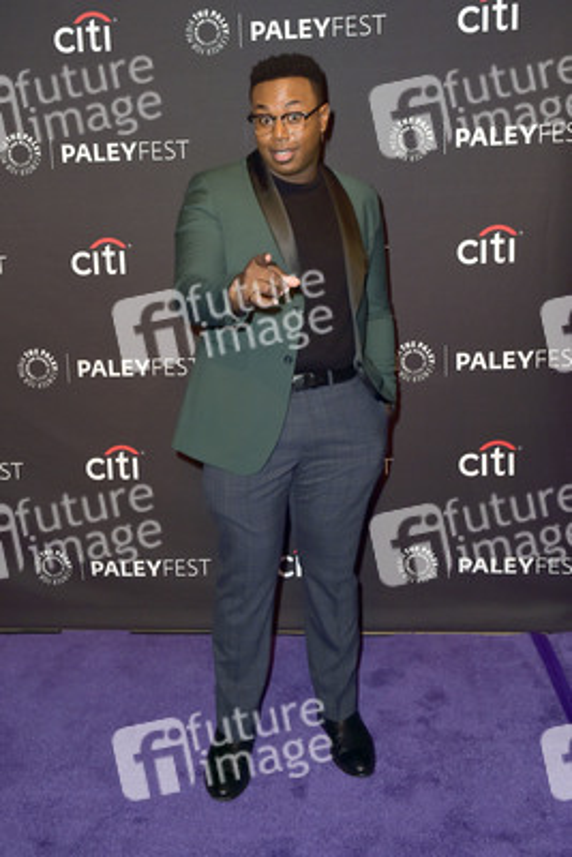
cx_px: 286
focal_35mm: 38
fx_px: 905
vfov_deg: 50.7
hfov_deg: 35.1
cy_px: 428
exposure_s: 1/320
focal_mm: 38
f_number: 6.3
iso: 500
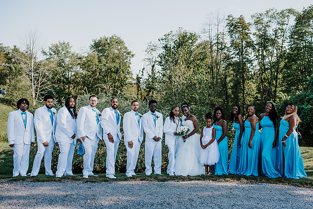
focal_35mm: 39
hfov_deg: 49.0
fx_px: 343
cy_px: 115
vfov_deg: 33.9
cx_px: 174
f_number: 3.2
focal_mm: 35
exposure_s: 1/1250
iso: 160
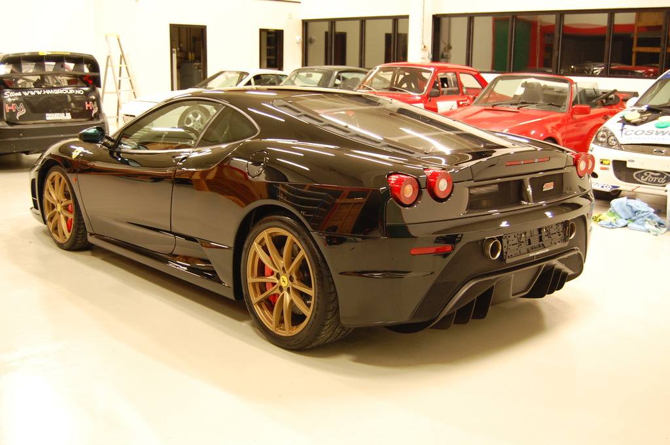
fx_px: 725
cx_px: 335
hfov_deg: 49.6
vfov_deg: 34.2
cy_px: 222
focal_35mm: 39
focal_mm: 26
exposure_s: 1/13
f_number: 4.2
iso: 800
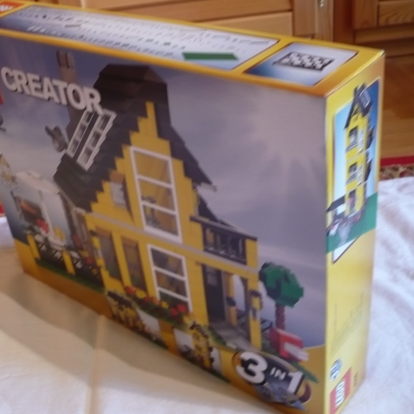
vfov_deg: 37.5
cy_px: 217
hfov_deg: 37.5
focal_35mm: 45
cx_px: 189
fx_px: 609
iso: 200
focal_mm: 5.8
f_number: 2.8
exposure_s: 1/8
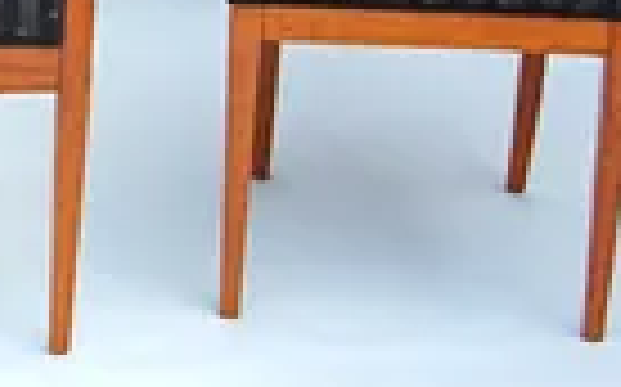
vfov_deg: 9.1
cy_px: -81
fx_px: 2401
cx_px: -194
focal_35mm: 142
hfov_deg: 14.1
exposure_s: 1/125
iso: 280
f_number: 5.6
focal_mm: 32
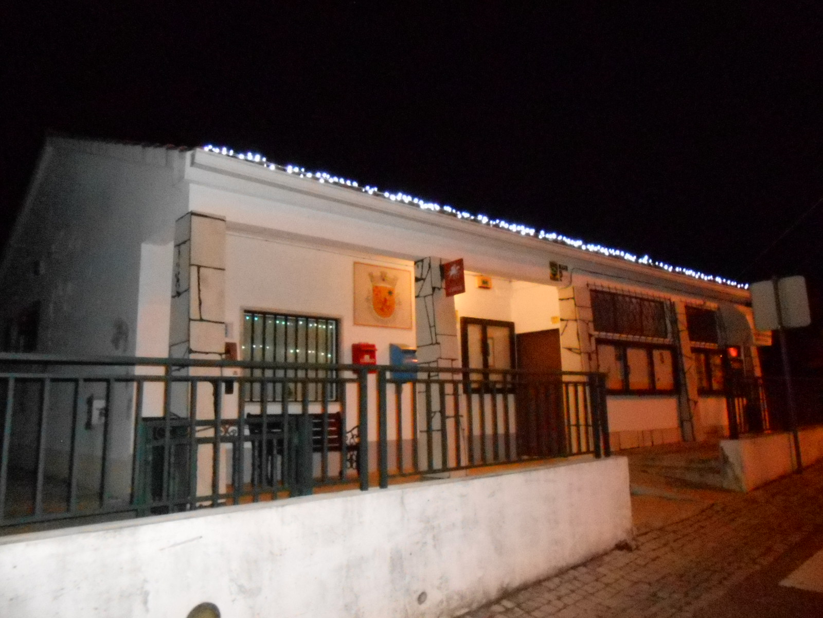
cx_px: 412
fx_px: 618
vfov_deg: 53.1
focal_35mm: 26
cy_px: 309
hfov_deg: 67.3
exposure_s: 1/25
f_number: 3.5
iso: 1600
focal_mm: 4.6
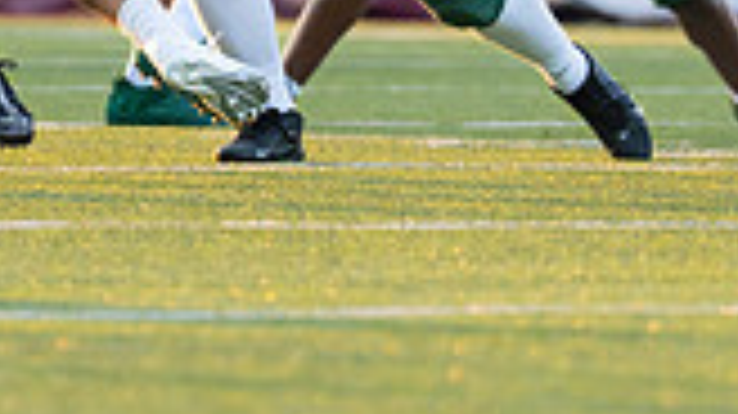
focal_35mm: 1038
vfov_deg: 1.2
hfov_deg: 2.1
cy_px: -446
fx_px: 20299
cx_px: 307
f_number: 2.8
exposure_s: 1/1250
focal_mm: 200
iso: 400
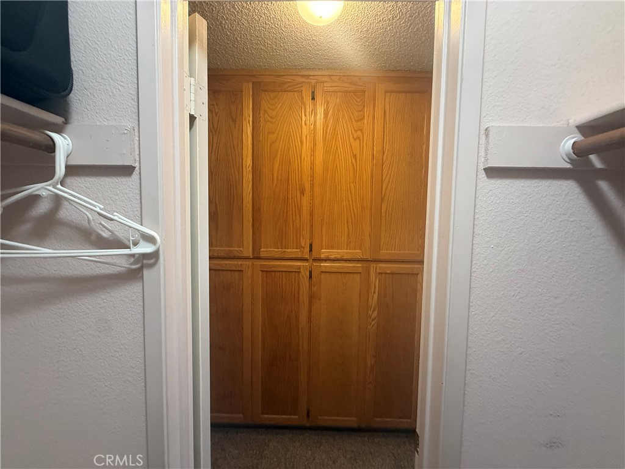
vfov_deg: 85.7
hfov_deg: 102.1
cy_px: 234
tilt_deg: -3.2
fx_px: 253
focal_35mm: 14
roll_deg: -0.2
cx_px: 312
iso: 500
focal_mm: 2.22
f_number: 2.2
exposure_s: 1/60
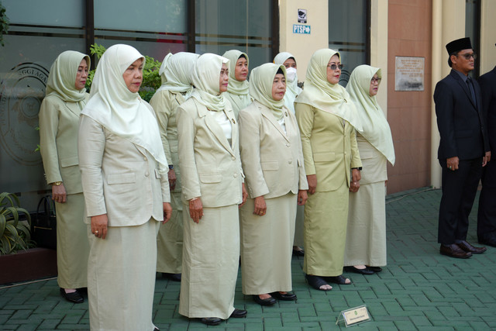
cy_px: 166
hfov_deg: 33.9
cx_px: 248
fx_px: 813
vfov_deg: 23.0
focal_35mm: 59
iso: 100
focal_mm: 59
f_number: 4
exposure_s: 1/160
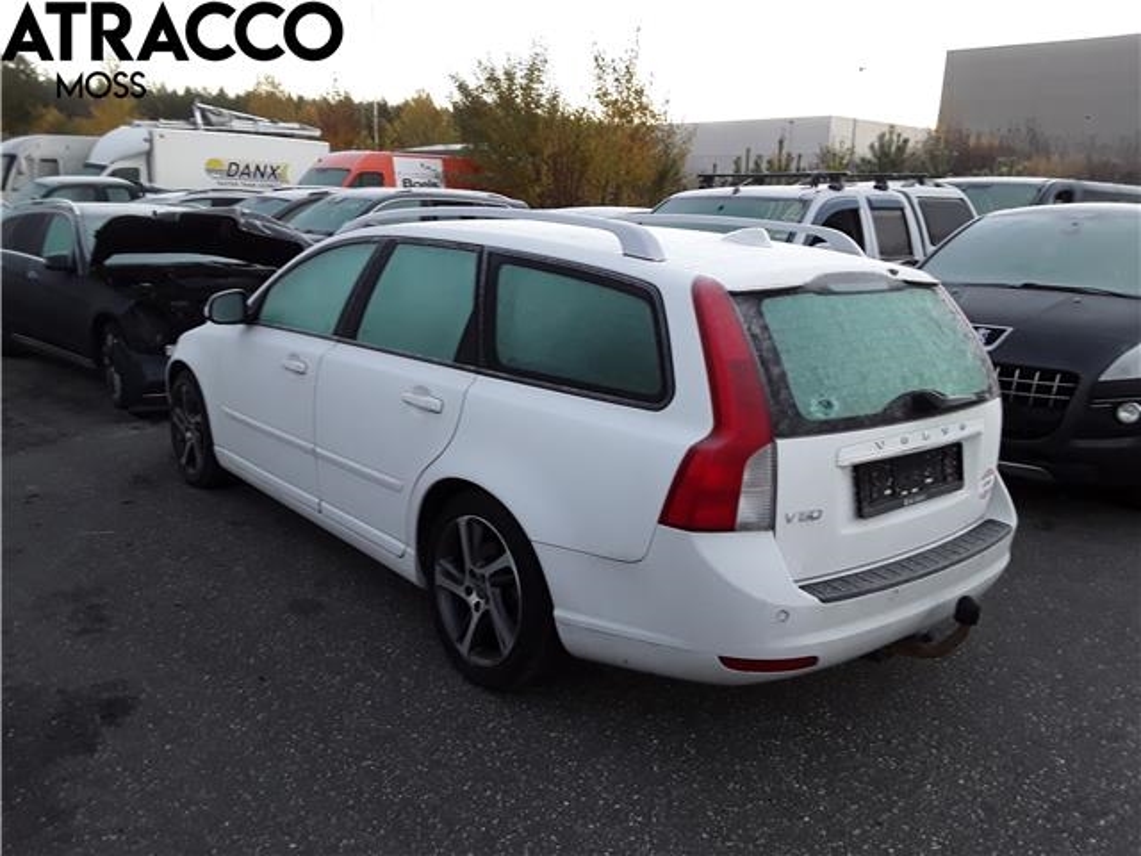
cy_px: 428
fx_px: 923
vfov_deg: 49.7
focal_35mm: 28
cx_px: 570
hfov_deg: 63.4
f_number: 1.9
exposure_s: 1/50
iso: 64
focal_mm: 2.91
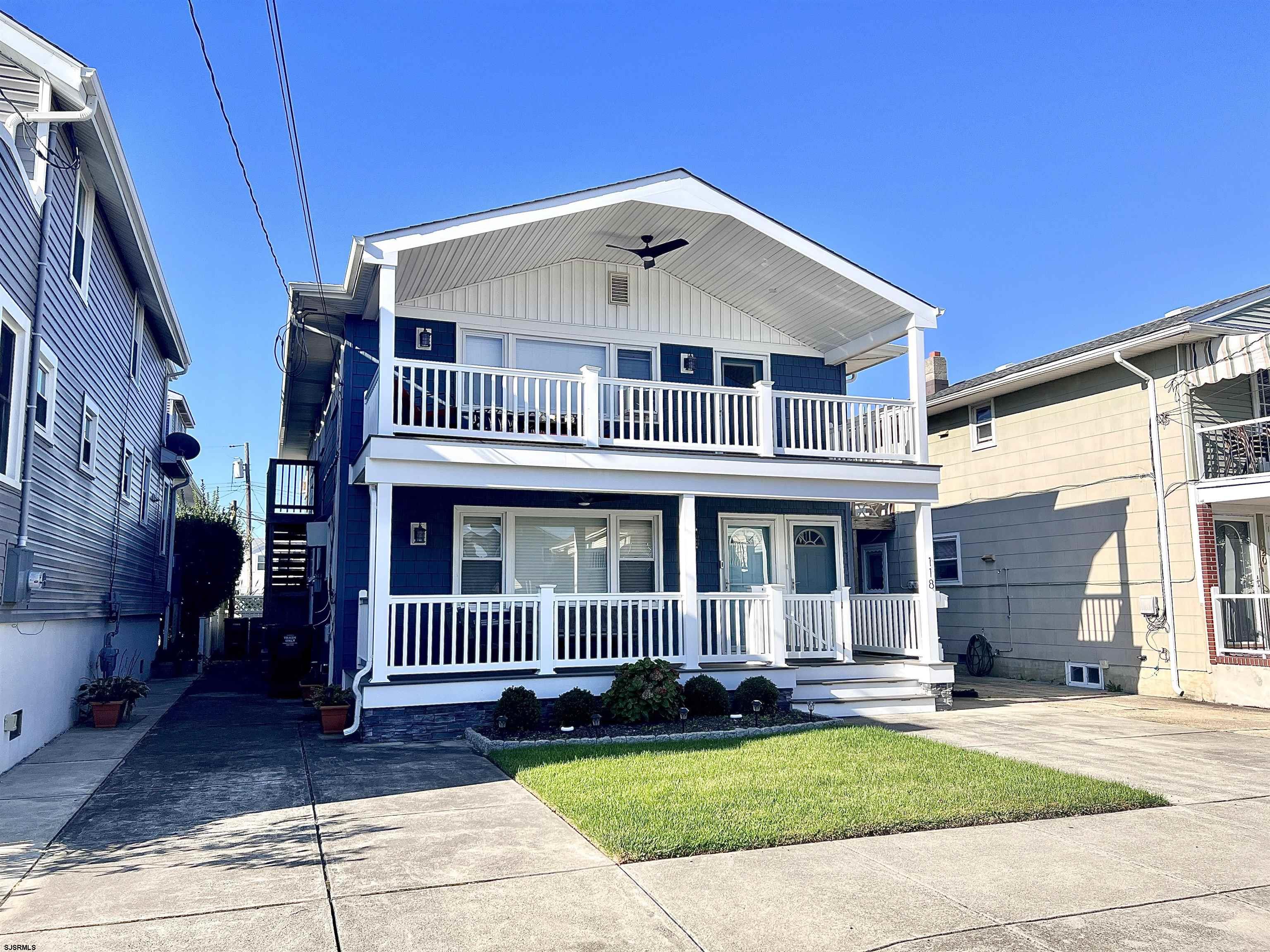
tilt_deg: +7.4
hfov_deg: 67.3
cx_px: 635
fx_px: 954
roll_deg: +0.3
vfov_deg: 53.1
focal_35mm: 26
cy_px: 476
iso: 50
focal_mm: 5.7
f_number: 1.5
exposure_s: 1/3571
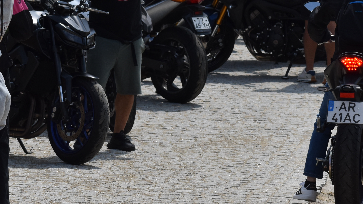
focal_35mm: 330
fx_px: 3178
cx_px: 85
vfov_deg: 3.7
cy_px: -45
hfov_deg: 6.5
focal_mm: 95
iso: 400
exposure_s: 1/2000
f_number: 7.1
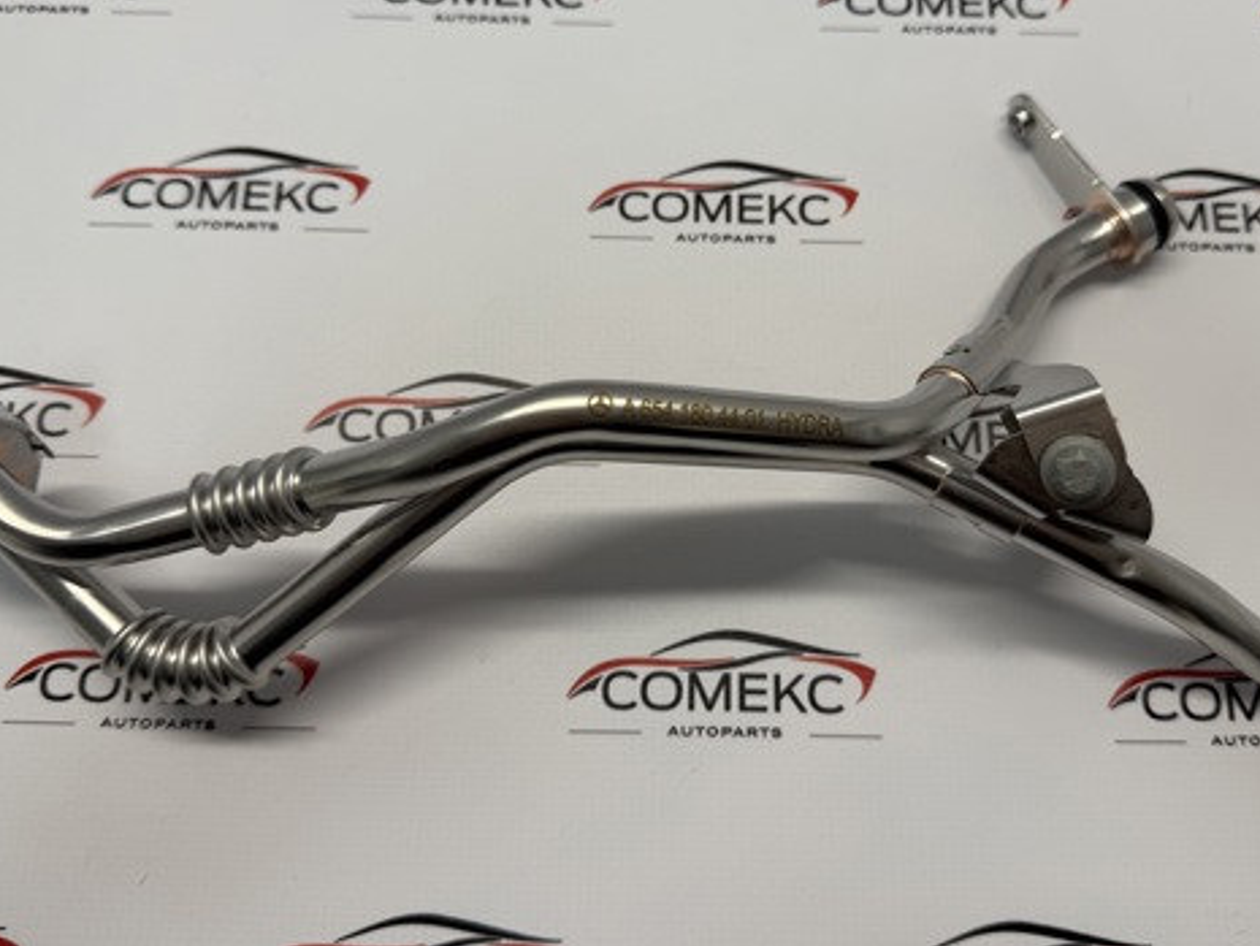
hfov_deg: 55.3
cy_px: 385
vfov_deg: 42.8
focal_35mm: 33
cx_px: 688
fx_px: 1201
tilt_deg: -70.7
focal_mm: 6.76
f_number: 1.78
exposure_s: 1/240
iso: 64
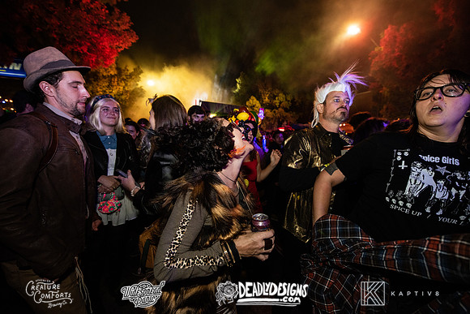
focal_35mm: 14
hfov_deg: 104.2
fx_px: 183
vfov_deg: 81.2
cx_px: 235
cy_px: 157
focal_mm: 14
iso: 2000
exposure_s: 1/60
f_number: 3.5
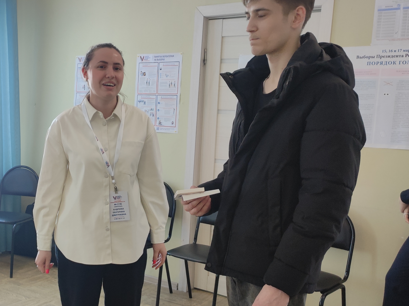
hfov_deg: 41.3
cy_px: 196
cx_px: 119
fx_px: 531
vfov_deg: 32.0
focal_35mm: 45
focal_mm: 4.7
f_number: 1.79
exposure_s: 1/50
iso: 196
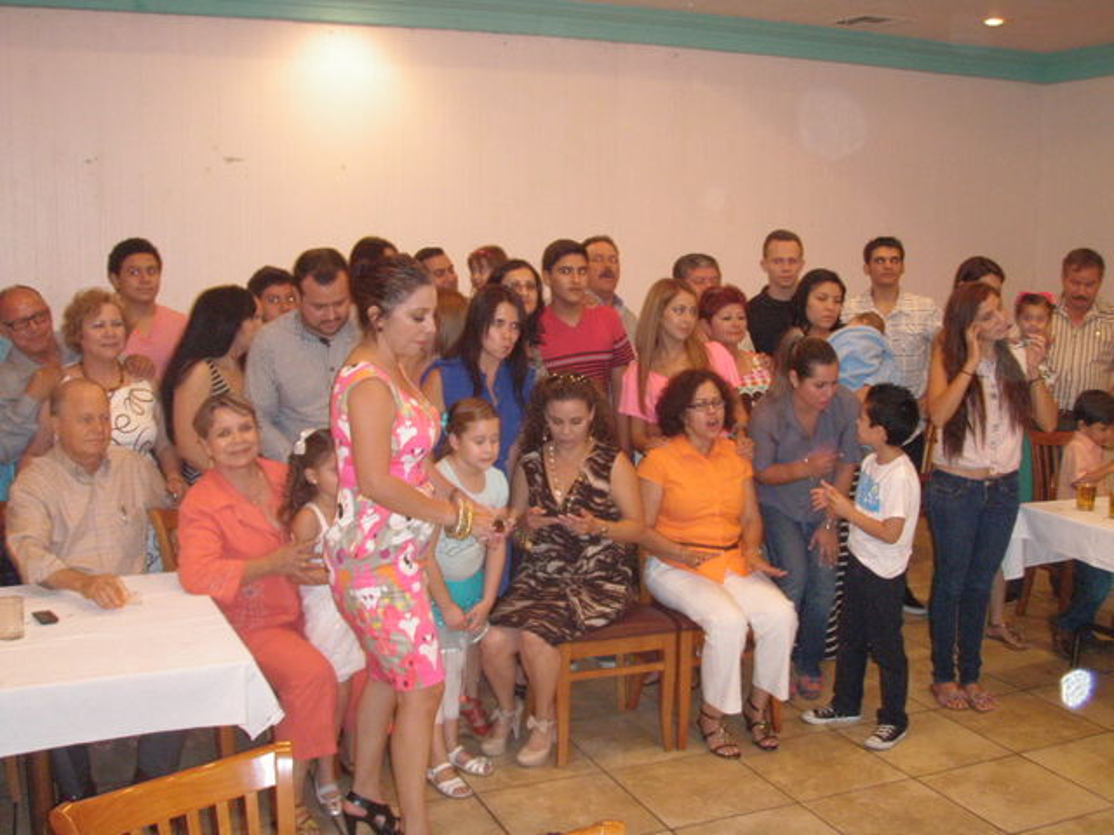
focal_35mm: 38
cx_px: 557
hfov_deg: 49.0
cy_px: 418
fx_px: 1223
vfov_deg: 37.7
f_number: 3.5
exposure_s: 1/30
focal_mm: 6.7
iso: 250
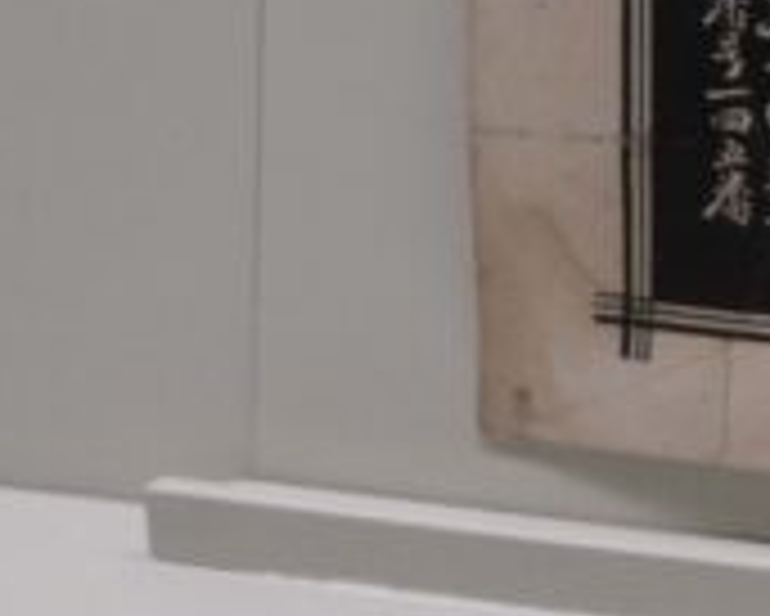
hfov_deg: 7.8
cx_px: 1130
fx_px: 5518
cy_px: -542
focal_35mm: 242
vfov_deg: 6.3
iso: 2500
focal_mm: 43
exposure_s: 1/160
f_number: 5.6
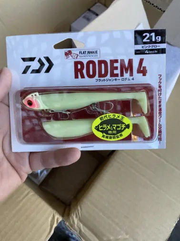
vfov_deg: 67.3
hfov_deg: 53.1
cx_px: 90
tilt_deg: -67.5
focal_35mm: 26
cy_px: 120
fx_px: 180
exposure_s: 1/121
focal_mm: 4.25
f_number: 1.8
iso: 50
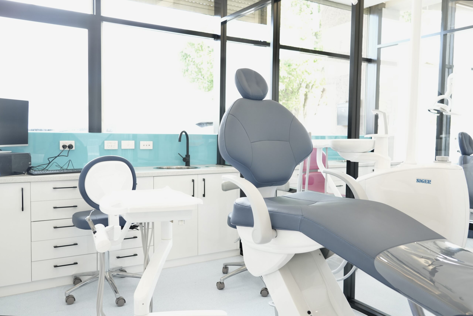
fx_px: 394
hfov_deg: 61.9
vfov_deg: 43.6
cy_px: 158
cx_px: 236
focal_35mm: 30
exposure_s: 1/125
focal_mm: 30
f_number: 4
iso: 1250
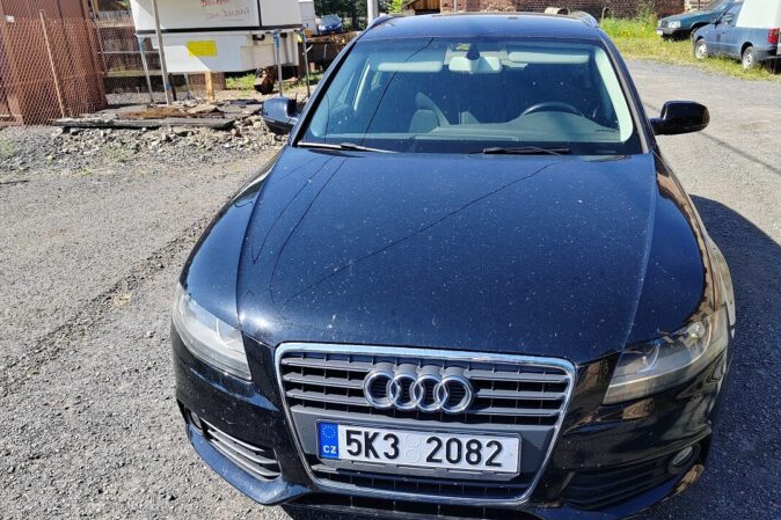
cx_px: 414
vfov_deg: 40.8
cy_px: 321
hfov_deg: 58.7
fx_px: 694
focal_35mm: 32
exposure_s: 1/710
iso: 100
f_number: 1.9
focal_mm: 5.52
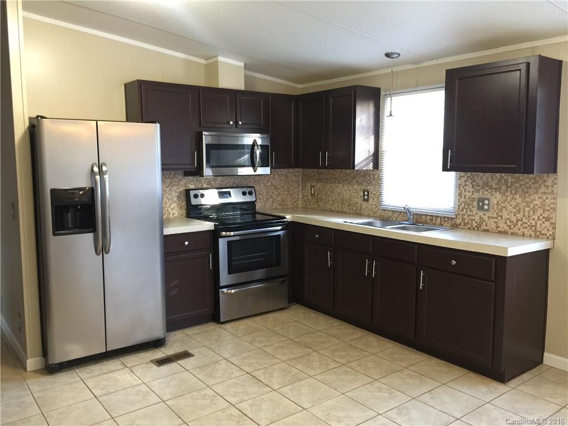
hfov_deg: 61.7
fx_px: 476
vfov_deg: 48.2
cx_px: 284
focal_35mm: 29
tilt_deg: -5.9
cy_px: 213
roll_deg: +0.2
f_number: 2.2
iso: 125
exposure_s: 1/8
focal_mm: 4.15
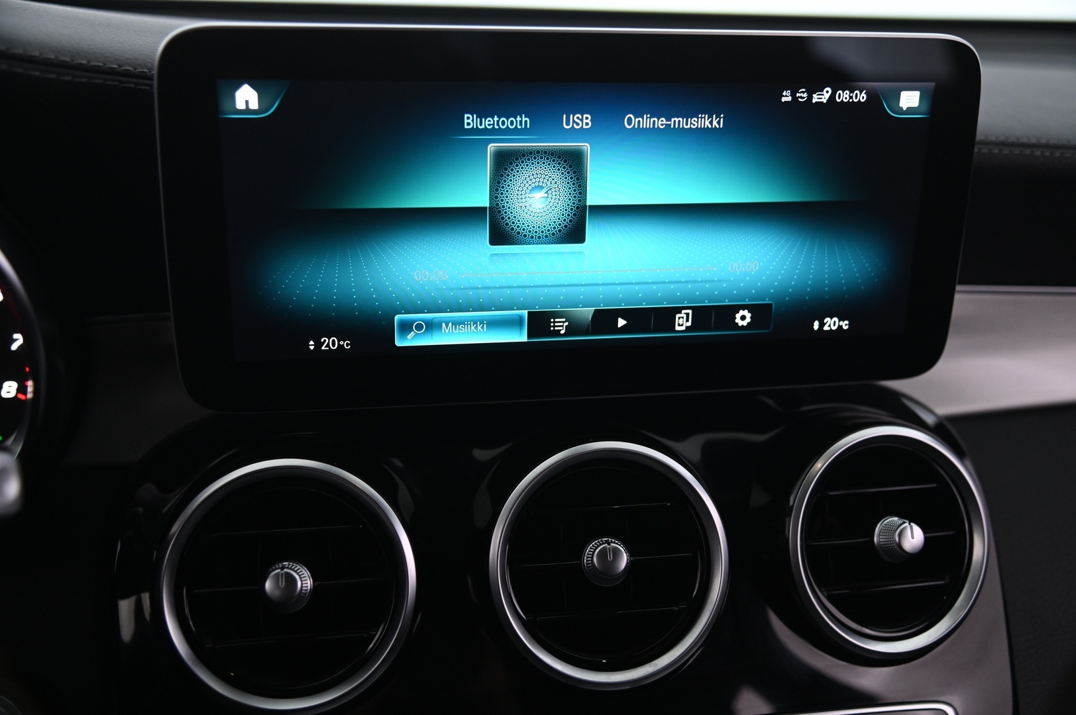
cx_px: 538
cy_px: 358
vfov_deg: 35.0
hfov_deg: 50.7
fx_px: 1135
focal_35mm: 38
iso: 2000
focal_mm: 38
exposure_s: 1/30
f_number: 4
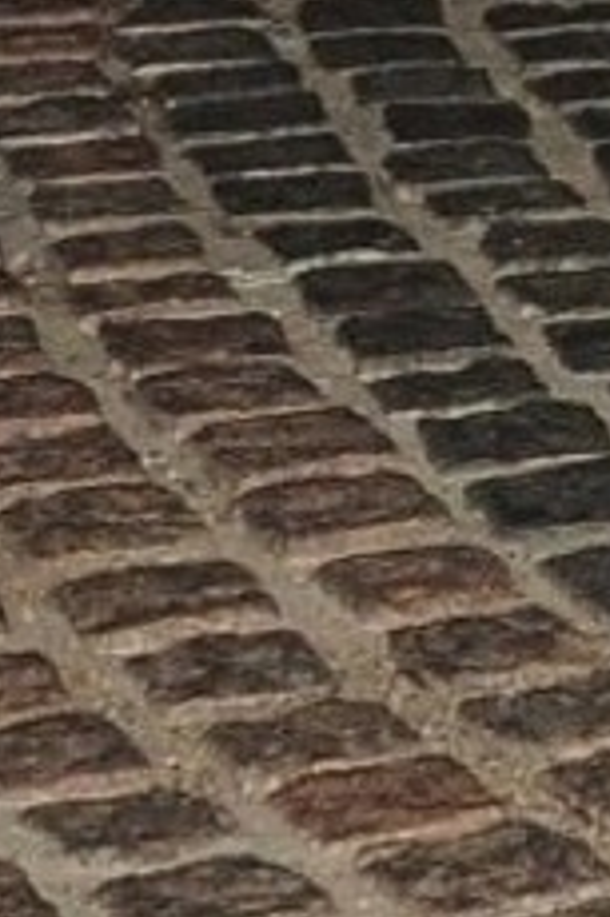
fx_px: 6592
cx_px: 2217
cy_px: -562
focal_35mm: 259
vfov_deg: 7.8
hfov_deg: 4.9
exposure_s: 1/125
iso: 500
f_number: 6.3
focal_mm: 22
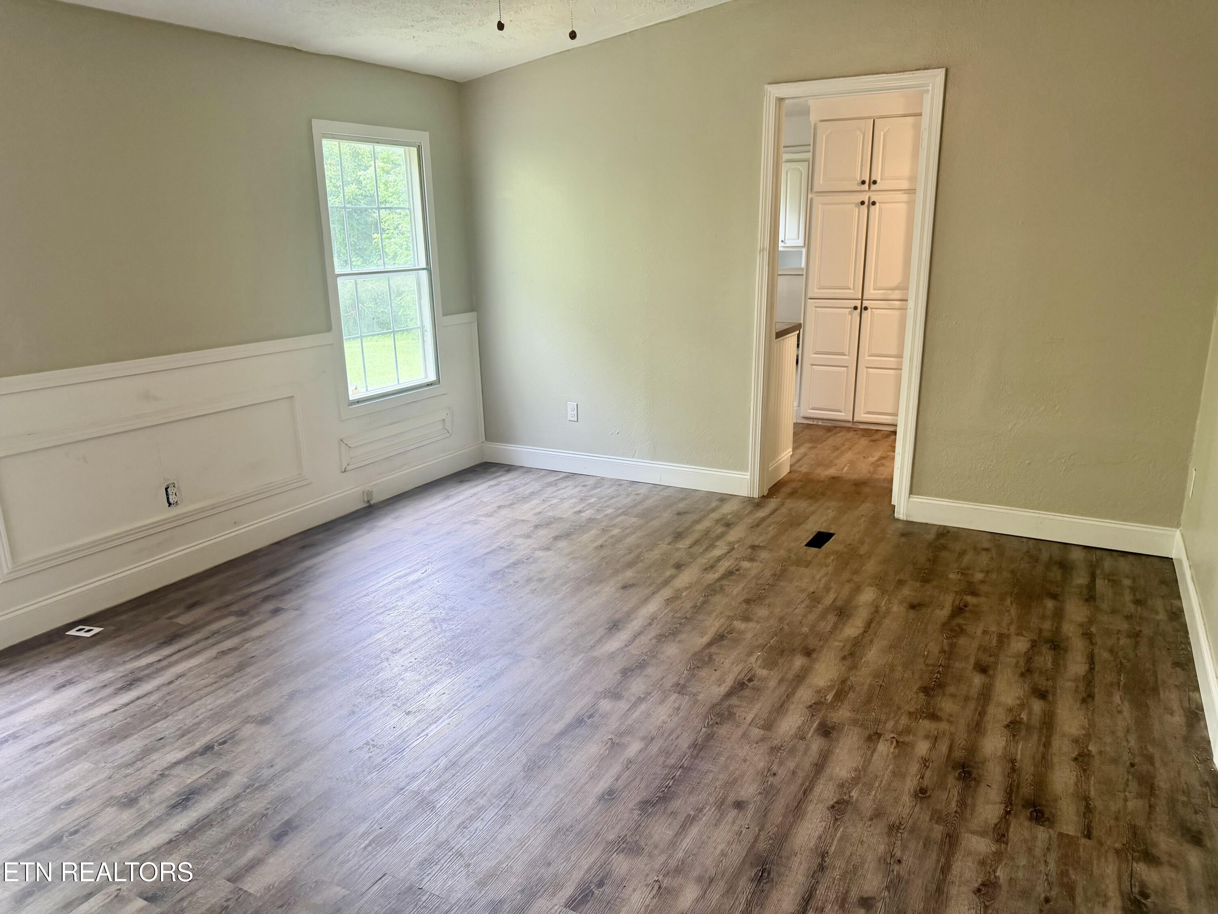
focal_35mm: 24
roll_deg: +0.9
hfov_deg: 71.6
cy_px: 457
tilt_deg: -16.0
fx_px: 844
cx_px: 609
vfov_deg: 56.8
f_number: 1.78
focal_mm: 6.76
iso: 160
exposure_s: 1/60
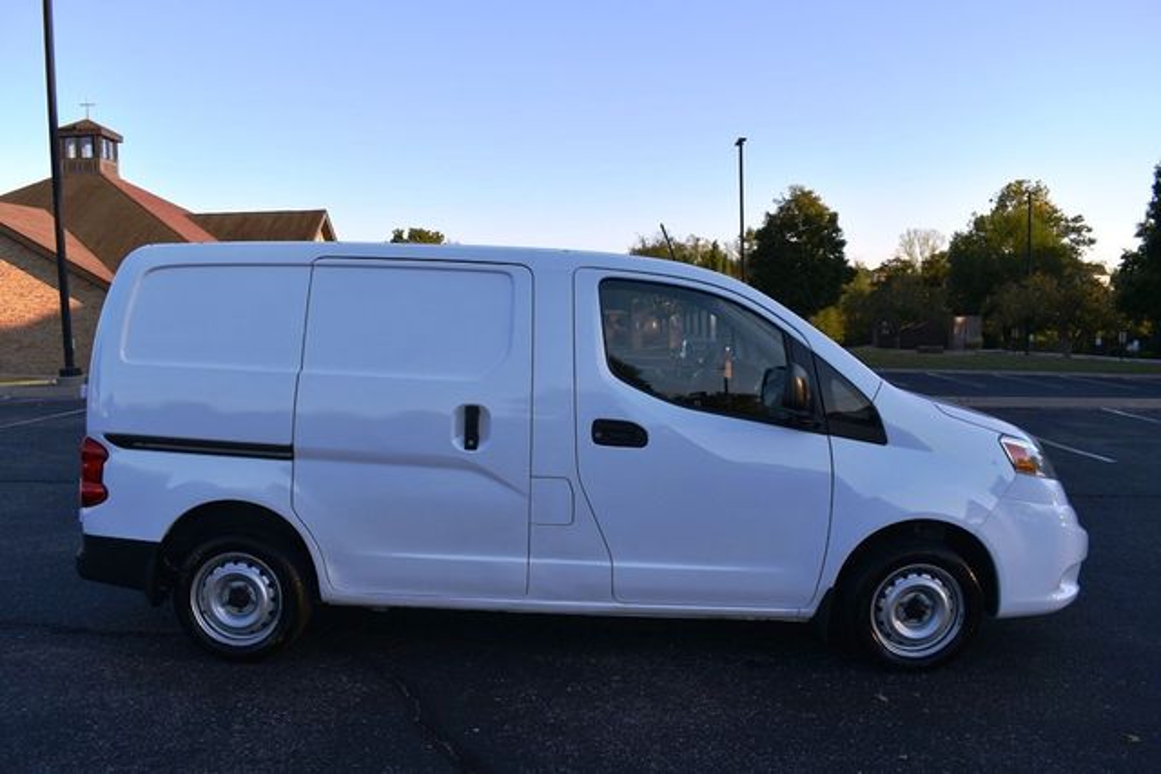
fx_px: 871
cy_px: 387
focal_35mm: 27
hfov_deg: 67.4
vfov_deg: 48.0
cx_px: 580
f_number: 8
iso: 200
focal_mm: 18
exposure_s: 1/250
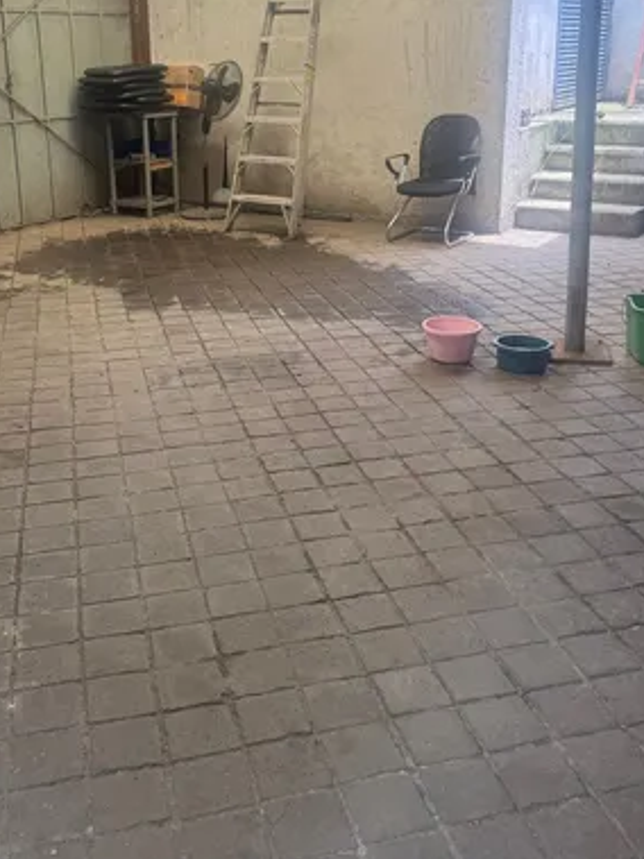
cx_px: 297
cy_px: 313
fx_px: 943
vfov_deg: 48.4
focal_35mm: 38
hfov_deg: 37.7
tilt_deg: -14.4
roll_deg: +0.7
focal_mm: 6.76
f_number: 1.78
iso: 80
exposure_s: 1/163
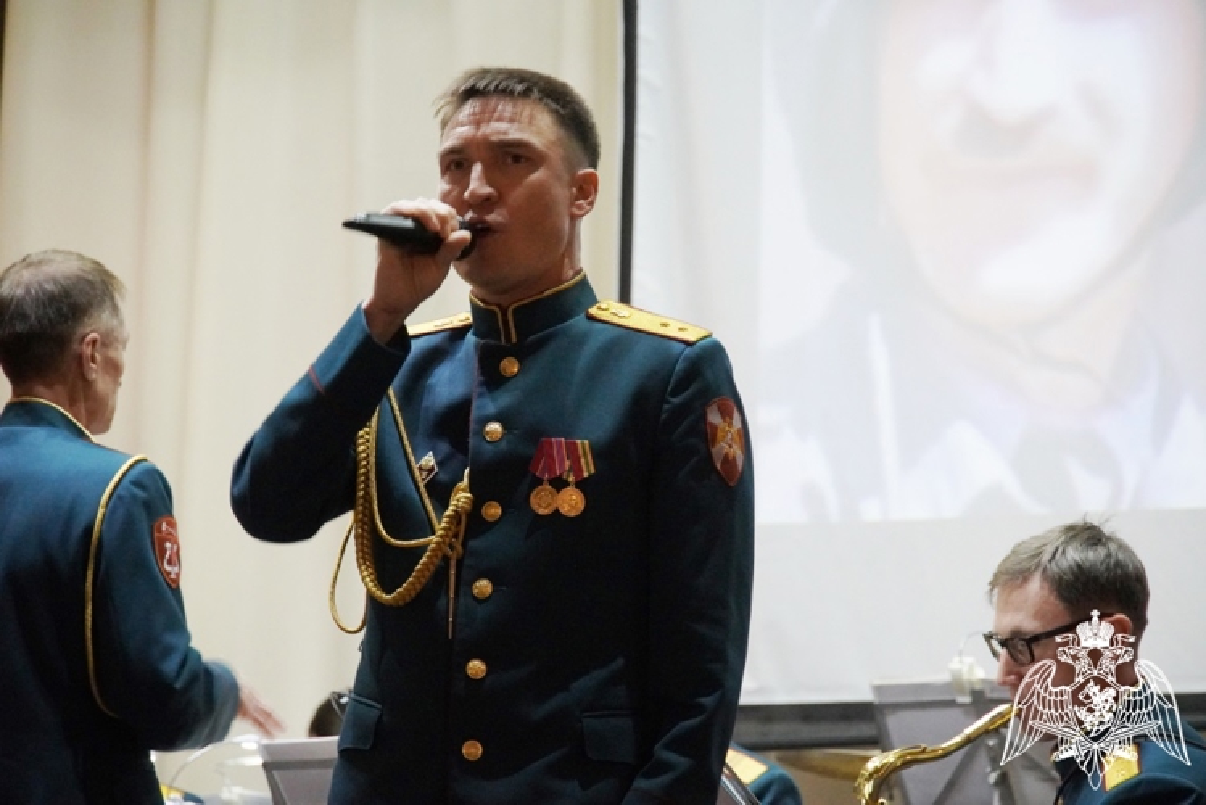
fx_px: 5429
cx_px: 603
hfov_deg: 12.7
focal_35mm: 162
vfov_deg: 8.5
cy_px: 402
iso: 6400
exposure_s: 1/60
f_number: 5.6
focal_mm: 108
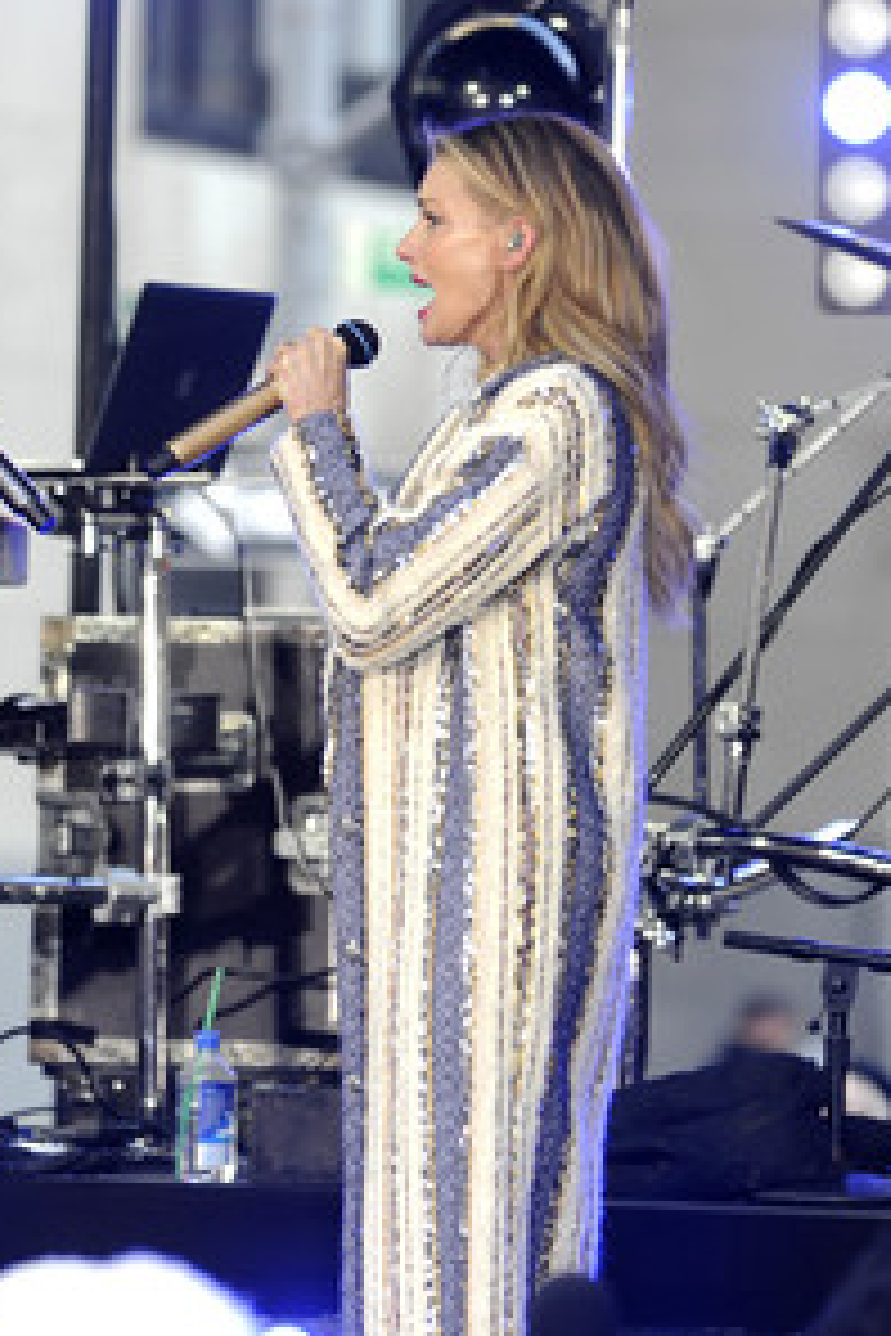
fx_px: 9281
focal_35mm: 250
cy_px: 670
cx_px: 189
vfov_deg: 8.2
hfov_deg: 5.5
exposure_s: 1/320
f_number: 5
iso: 1250
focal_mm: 165
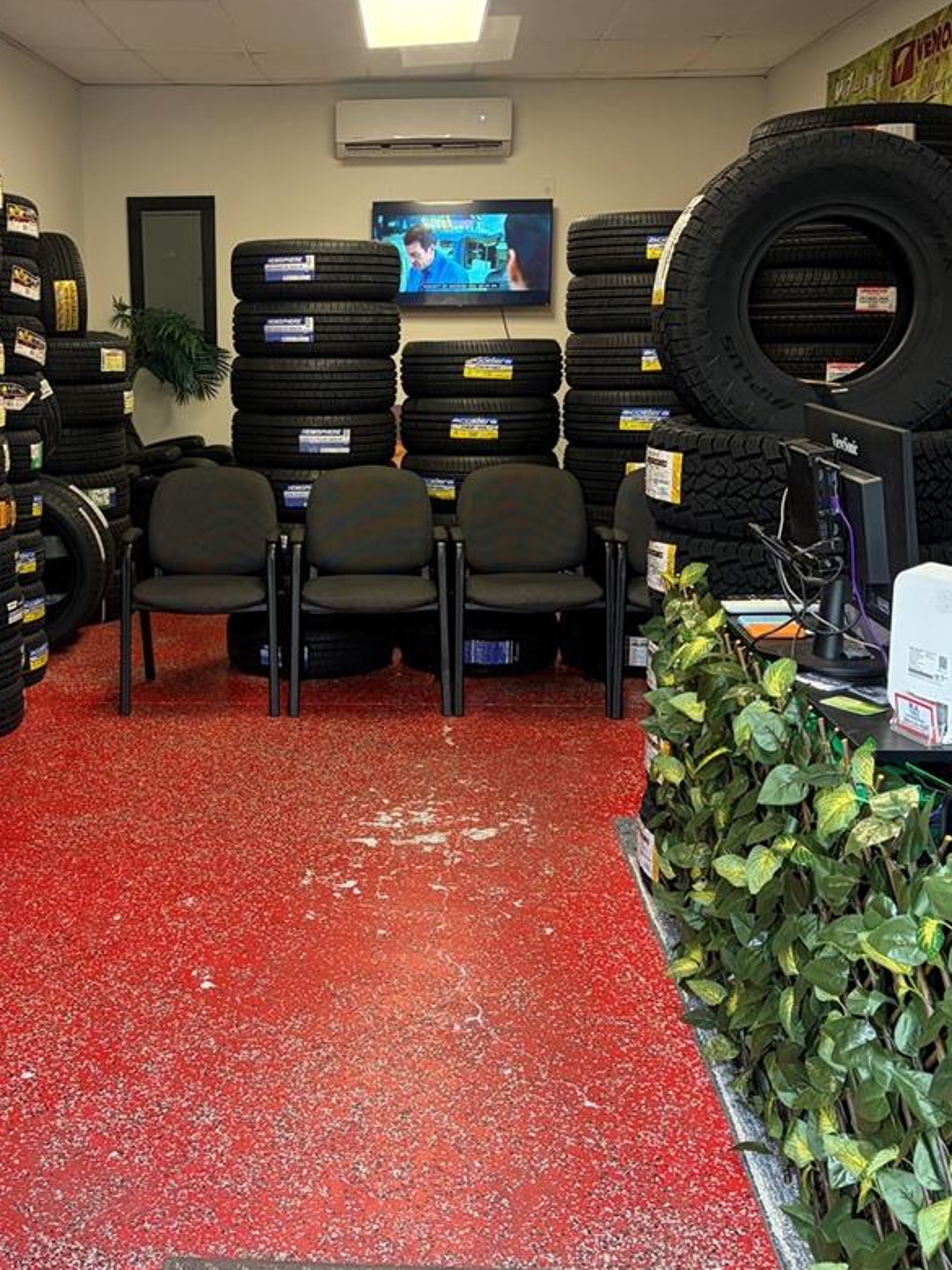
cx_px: 322
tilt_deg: -10.8
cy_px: 601
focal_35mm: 40
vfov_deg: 46.8
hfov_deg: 35.6
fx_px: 1467
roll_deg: +0.3
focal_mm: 5.96
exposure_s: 1/60
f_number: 1.6
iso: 160
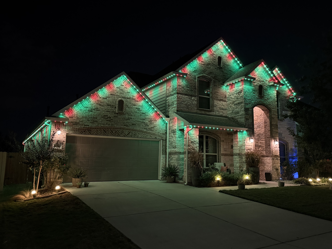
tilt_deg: +11.0
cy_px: 115
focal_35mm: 29
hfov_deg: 61.6
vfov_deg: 48.2
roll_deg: -1.3
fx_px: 278
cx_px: 175
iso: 1250
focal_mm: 6.76
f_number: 1.78
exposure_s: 1/30
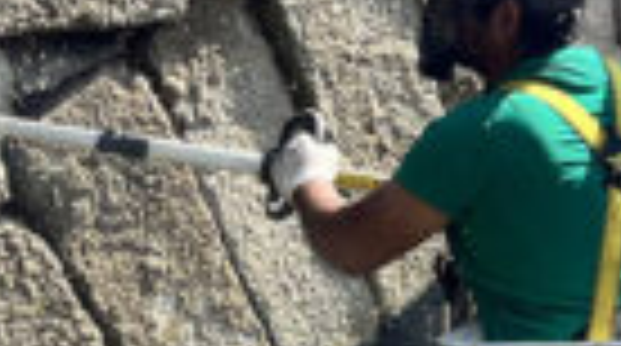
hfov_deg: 12.4
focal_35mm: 158
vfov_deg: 7.4
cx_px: 1125
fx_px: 2597
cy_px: -243
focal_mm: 5.1
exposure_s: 1/2179
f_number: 1.6
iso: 50
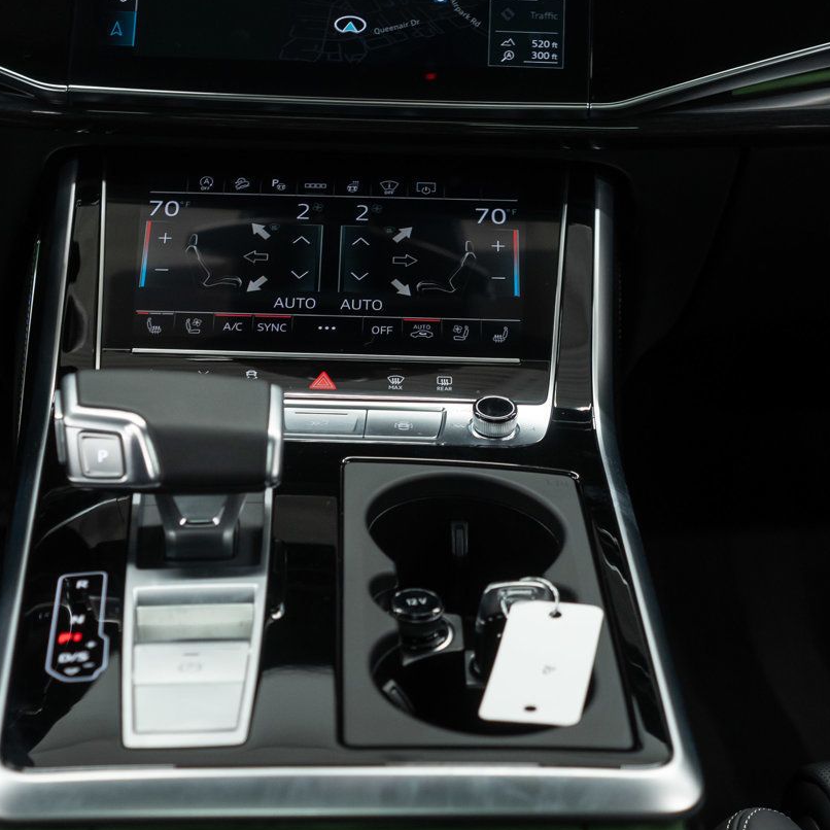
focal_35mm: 68
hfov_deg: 25.3
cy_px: 341
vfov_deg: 25.3
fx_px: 1845
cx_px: 346
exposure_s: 1/50
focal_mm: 28
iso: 640
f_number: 3.2
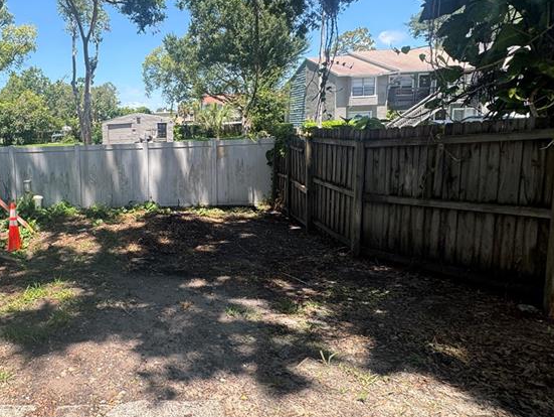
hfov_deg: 61.8
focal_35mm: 26
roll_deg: +2.2
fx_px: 416
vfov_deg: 52.9
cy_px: 174
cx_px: 113
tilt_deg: -7.6
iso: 40
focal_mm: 2.22
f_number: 2.2
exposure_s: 1/371
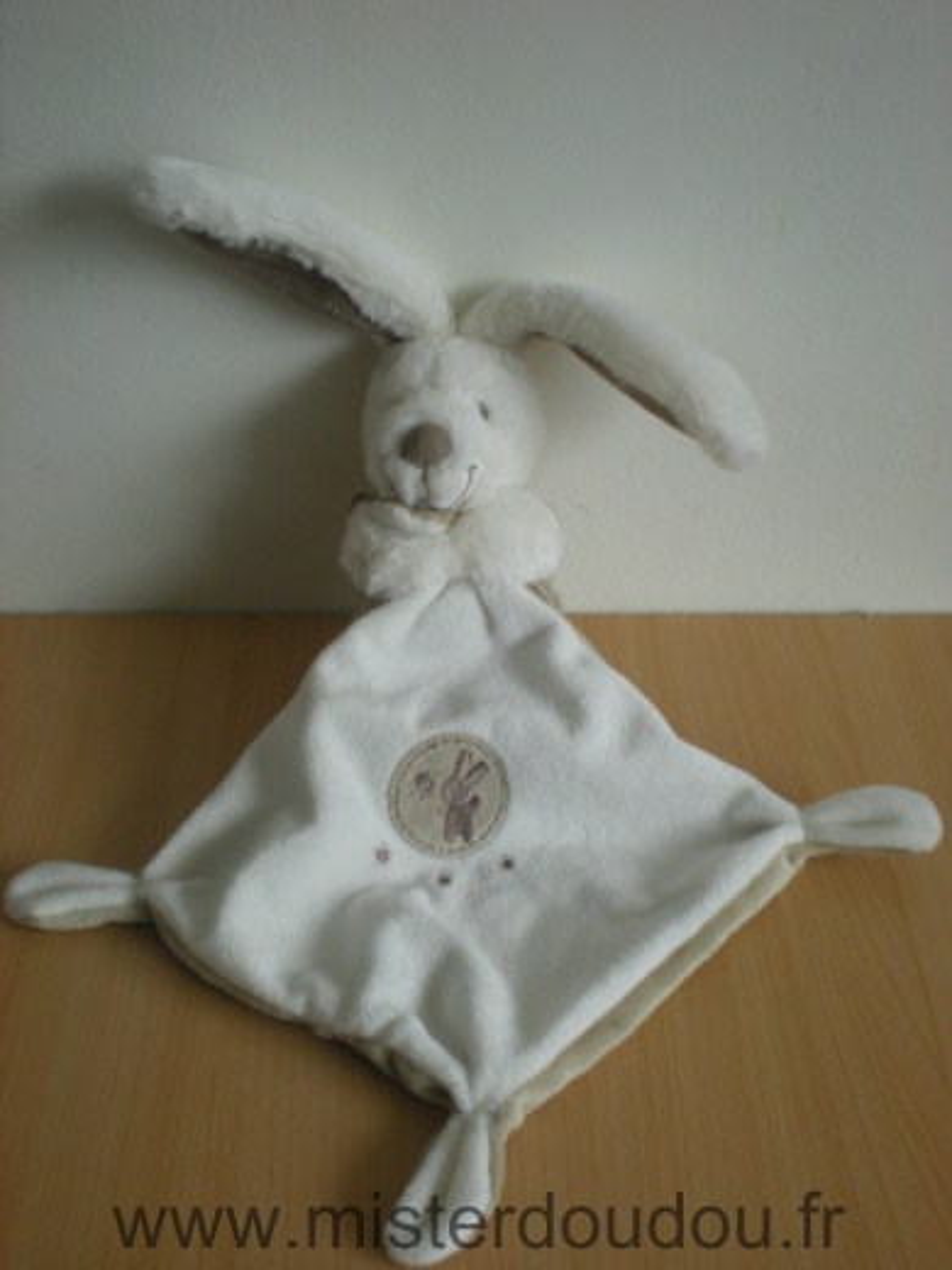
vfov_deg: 42.9
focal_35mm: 44
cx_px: 476
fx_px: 1613
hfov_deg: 32.9
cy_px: 635
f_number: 3.5
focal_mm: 7.4
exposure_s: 1/18
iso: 200
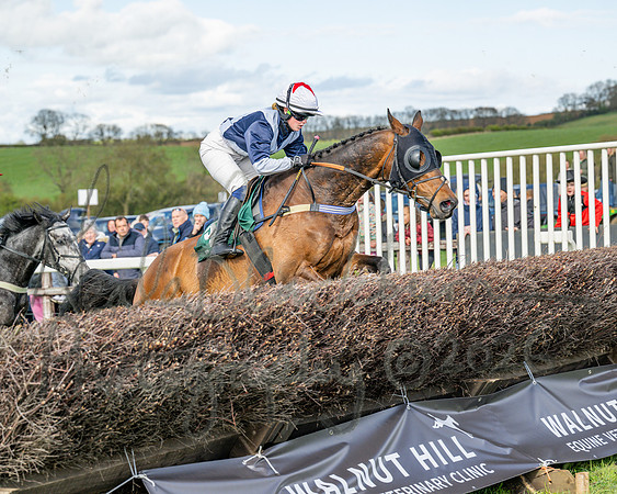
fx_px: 1850
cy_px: 247
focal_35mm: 101
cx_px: 311
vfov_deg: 15.2
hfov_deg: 18.9
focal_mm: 90
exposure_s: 1/1600
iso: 400
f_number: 4.5
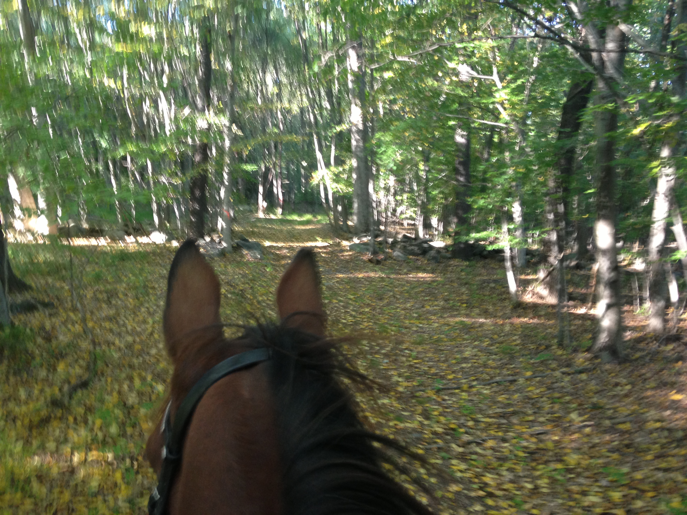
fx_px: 655
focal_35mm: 33
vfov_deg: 42.9
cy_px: 258
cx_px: 344
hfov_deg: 55.4
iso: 125
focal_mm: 4.13
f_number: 2.4
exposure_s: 1/20
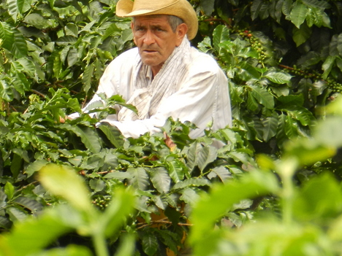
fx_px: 6185
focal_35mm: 626
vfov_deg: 2.4
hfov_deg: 3.2
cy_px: 23
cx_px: 11
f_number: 5.3
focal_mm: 50.8
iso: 160
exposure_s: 1/100
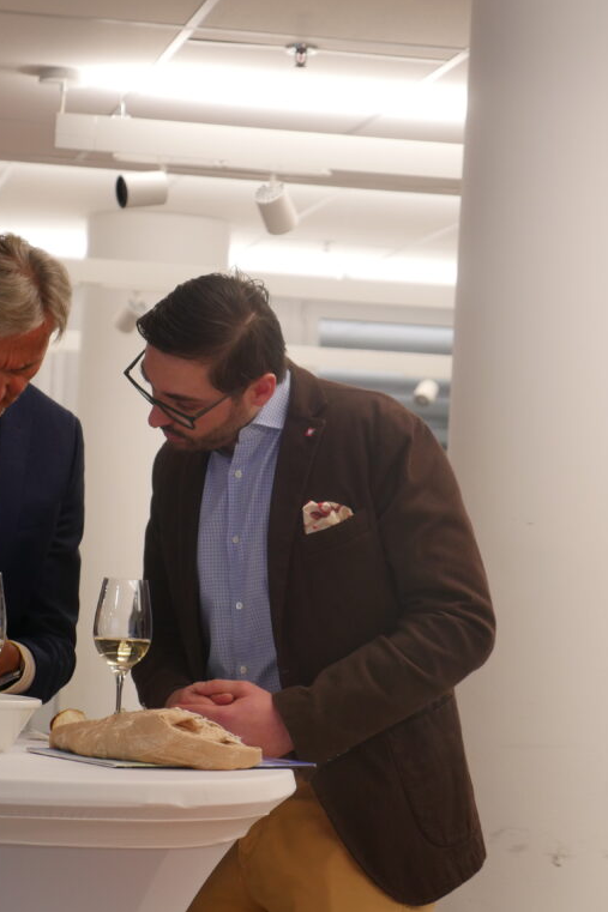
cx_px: 136
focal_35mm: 98
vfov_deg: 20.8
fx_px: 2484
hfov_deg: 13.9
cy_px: 455
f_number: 2.8
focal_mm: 35
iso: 500
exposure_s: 1/80
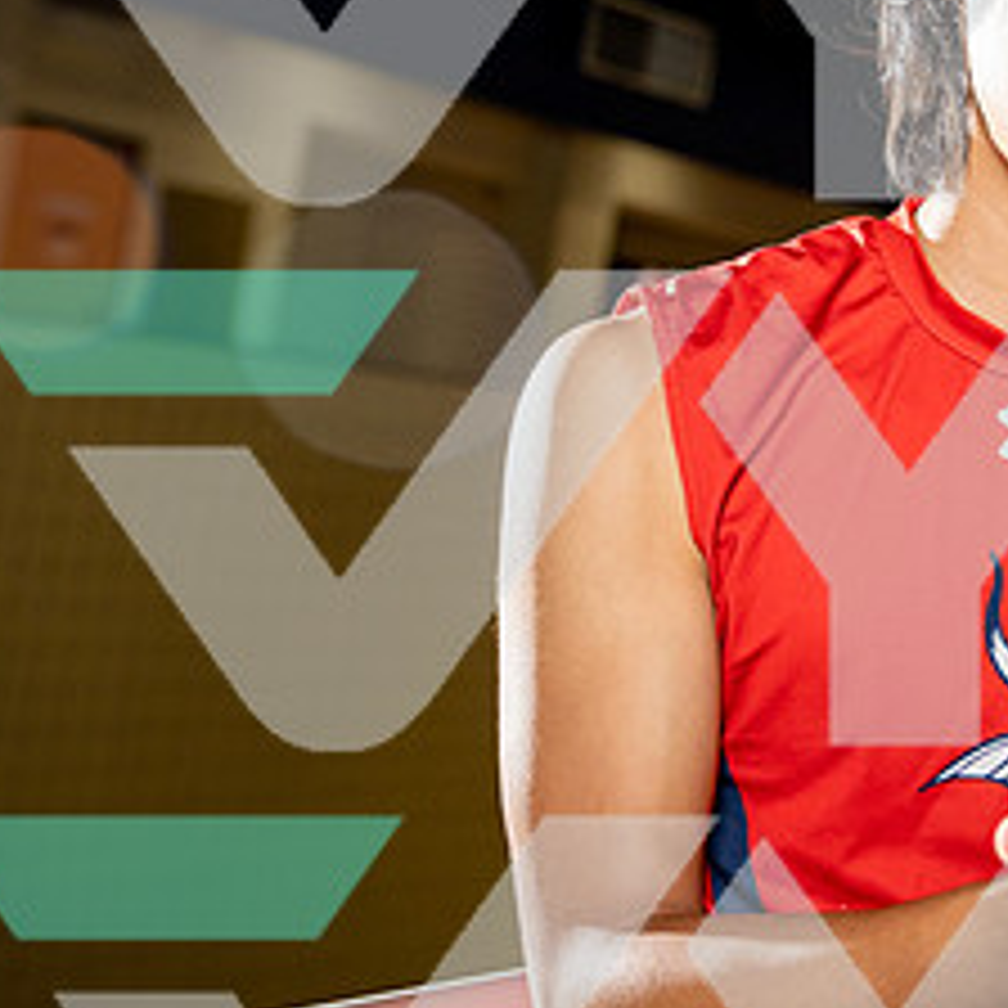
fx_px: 2833
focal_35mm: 86
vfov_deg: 20.2
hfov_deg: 19.4
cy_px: 511
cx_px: 1094
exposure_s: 1/250
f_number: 3.5
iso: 320
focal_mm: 39
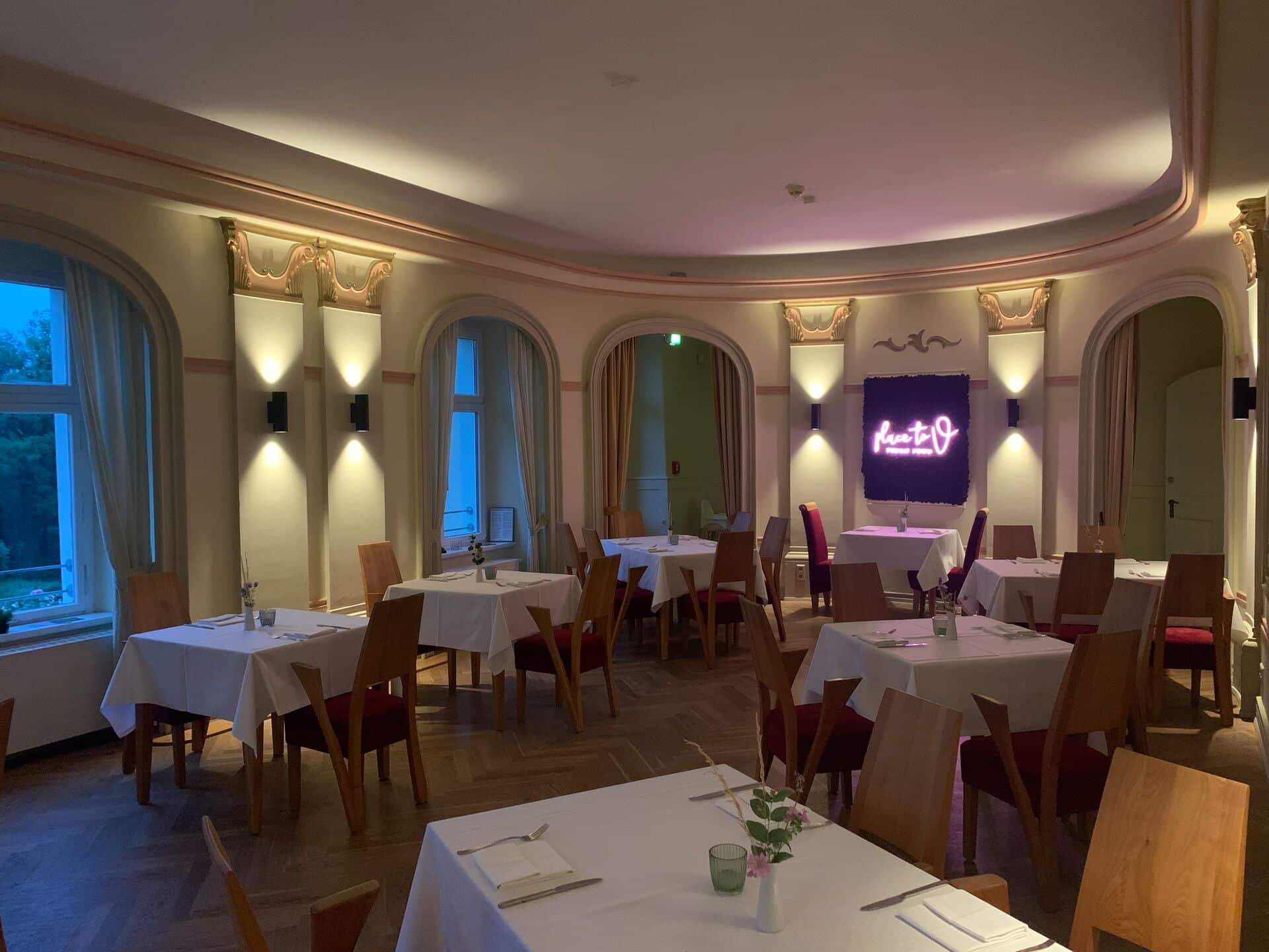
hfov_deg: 67.3
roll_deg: +0.7
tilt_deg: -1.9
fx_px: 953
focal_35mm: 26
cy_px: 476
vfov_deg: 53.1
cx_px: 634
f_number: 1.8
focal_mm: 4.25
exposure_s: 1/30
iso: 640
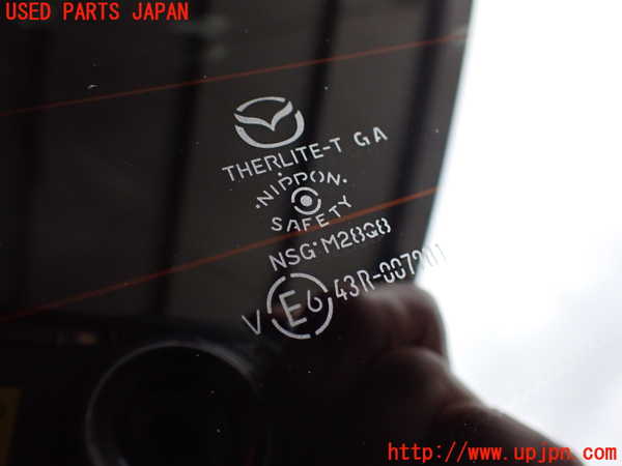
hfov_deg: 60.0
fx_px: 539
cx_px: 311
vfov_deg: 46.8
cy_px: 233
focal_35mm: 30
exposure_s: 1/125
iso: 500
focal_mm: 5.4
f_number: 2.3
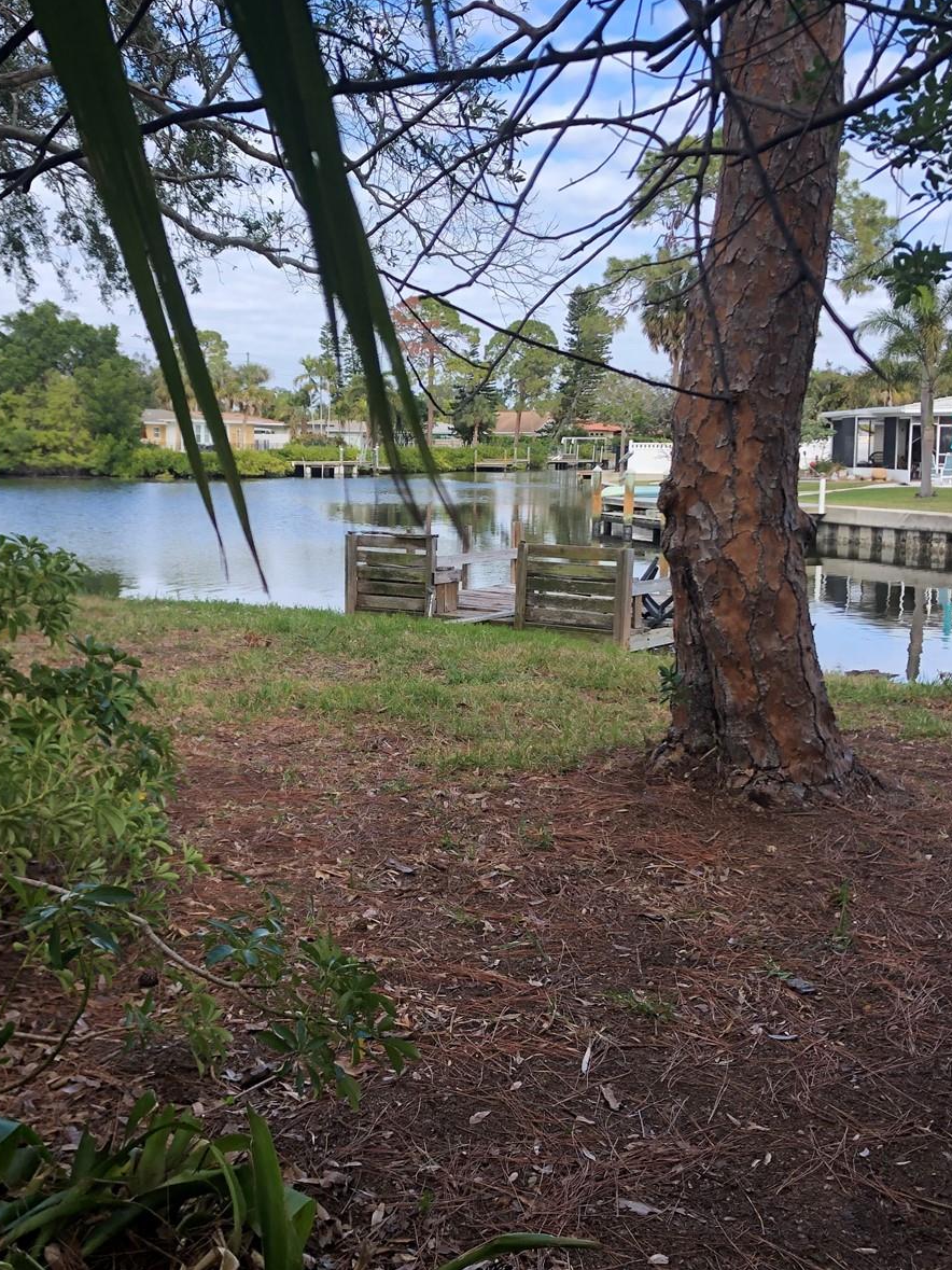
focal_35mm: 38
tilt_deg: -5.8
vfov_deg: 49.0
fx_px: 1394
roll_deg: -0.5
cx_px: 370
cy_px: 626
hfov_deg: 37.5
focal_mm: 3.99
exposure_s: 1/592
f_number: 1.8
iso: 20
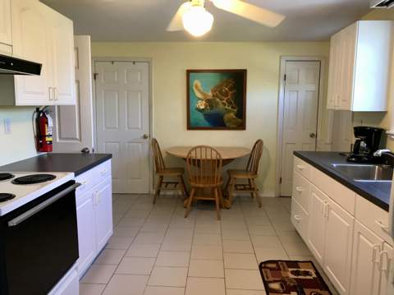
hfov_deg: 63.5
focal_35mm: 28
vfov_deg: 49.7
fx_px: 318
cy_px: 148
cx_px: 197
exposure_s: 1/17
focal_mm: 3.99
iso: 40
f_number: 1.8
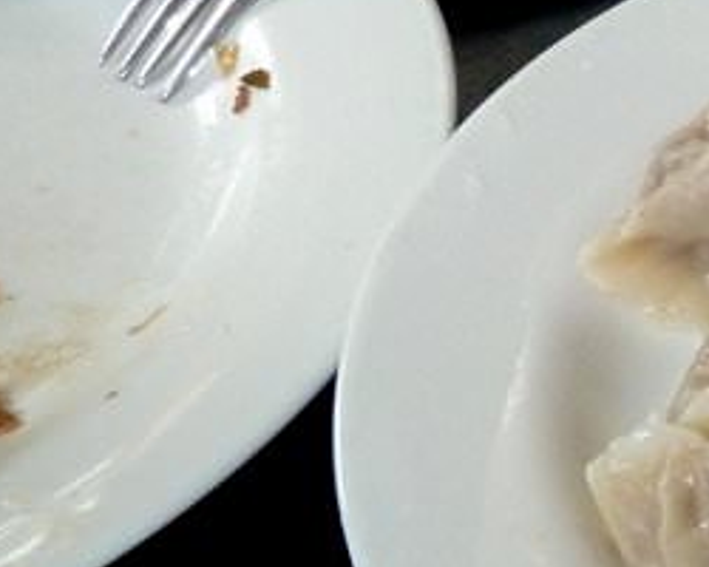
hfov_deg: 17.0
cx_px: 1120
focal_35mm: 100
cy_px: 369
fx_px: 2098
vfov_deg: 15.4
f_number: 3.3
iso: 400
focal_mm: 4.1
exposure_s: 1/25
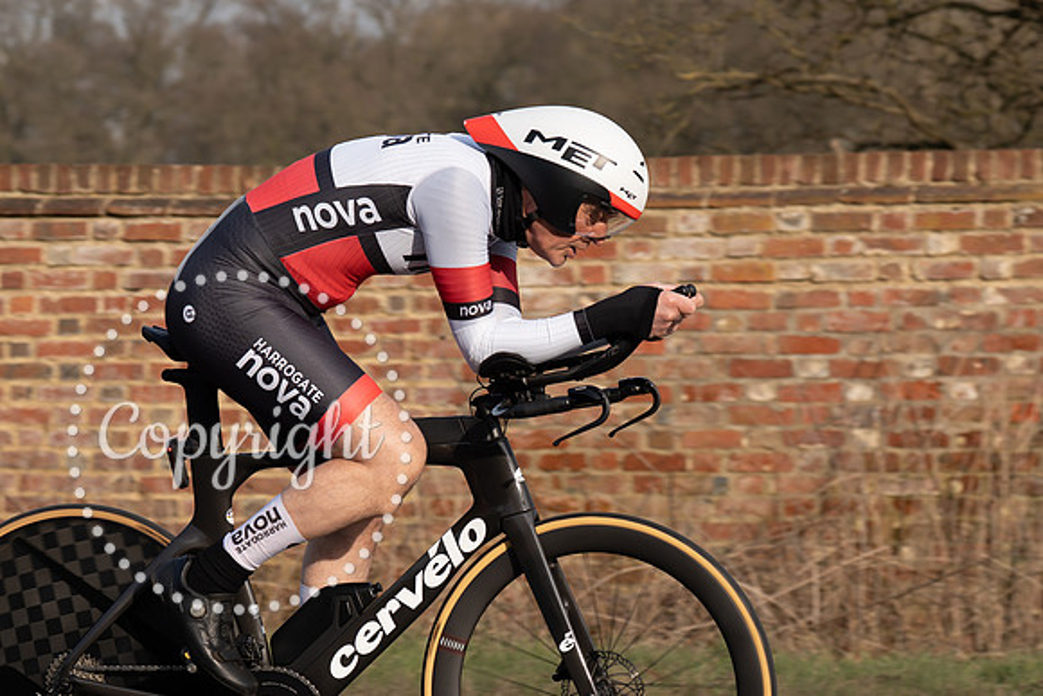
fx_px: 4416
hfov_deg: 13.5
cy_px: 265
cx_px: 483
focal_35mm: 152
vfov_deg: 9.0
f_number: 4
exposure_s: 1/800
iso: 100
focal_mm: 77
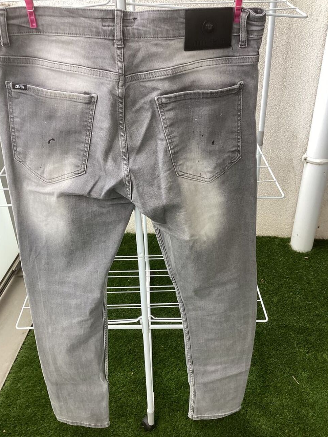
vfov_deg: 56.8
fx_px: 404
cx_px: 160
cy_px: 216
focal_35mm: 32
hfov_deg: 44.2
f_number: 2.4
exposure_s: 1/120
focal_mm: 3.3
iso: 80
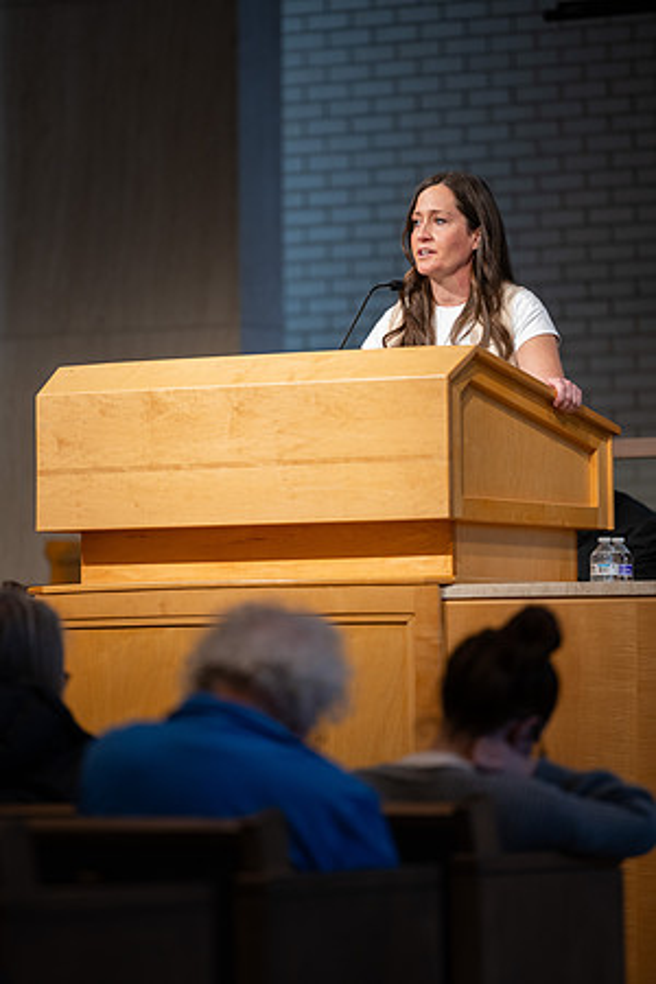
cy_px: 492
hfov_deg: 6.9
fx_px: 5466
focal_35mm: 200
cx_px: 328
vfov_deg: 10.3
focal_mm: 200
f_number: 2.8
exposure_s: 1/160
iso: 640
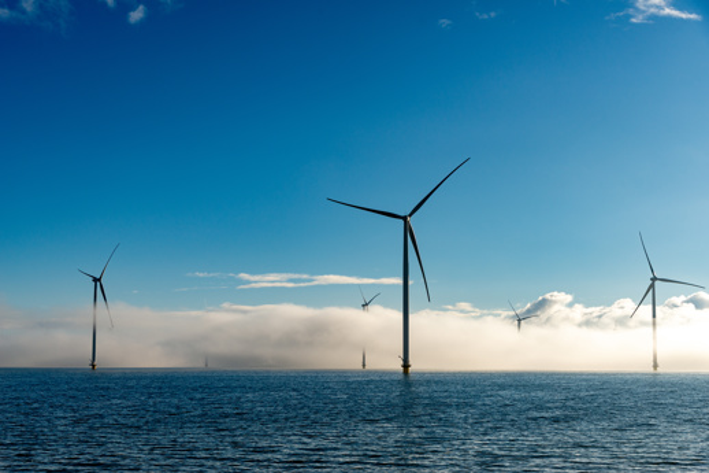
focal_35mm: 52
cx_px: 354
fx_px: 1024
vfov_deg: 26.0
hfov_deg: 38.2
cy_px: 236
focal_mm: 52
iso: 250
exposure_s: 1/2500
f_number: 7.1
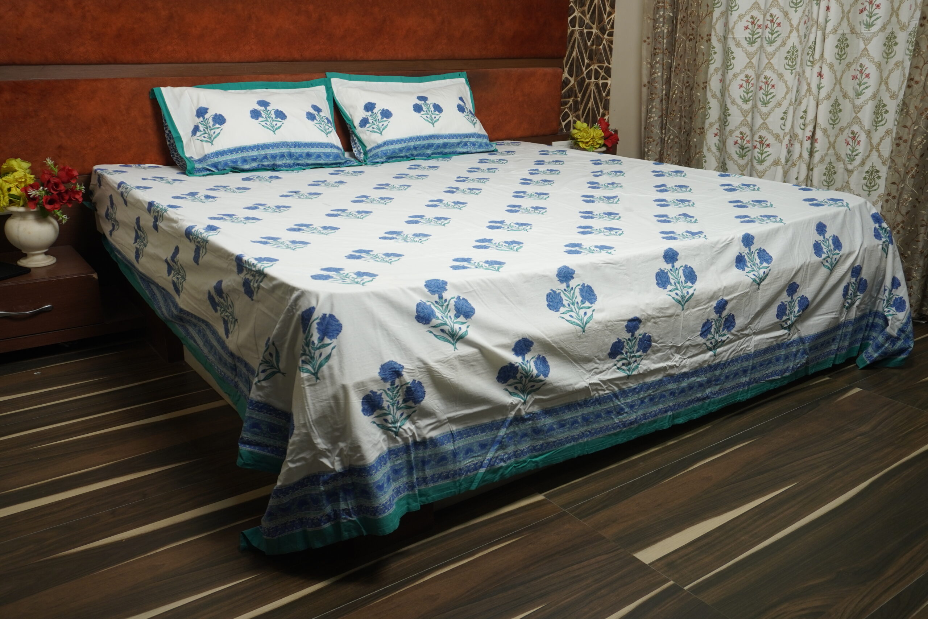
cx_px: 464
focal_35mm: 32
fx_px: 812
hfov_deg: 59.5
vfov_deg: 41.7
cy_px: 310
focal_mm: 21
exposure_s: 1/50
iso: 320
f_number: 5
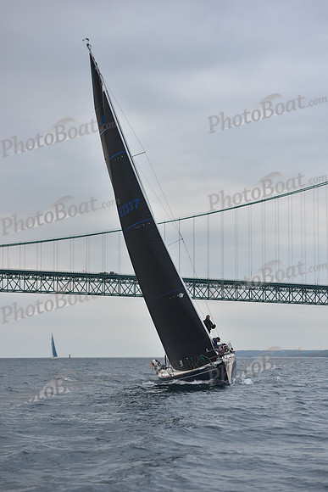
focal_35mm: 92
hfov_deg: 14.9
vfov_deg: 22.1
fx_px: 1256
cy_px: 246
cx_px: 164
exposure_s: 1/640
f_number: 5
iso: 500
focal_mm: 92
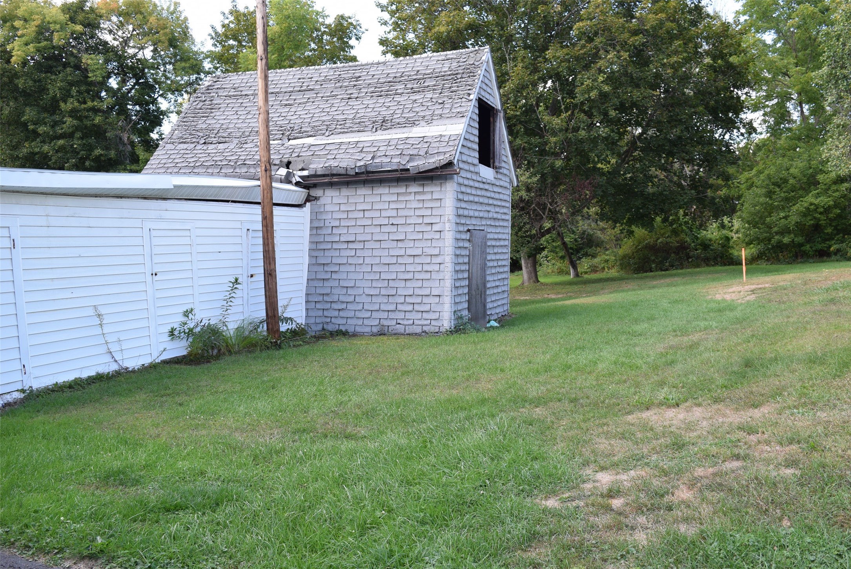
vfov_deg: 41.8
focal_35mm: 32
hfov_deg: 59.5
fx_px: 745
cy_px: 284
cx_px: 426
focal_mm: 21
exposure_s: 1/200
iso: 400
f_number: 7.1
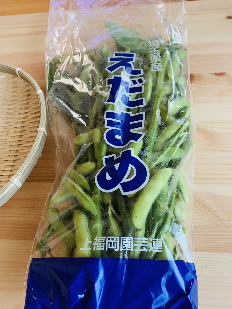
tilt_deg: -58.4
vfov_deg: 67.3
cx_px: 116
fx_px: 232
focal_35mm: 26
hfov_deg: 53.1
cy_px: 154
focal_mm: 4.25
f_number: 1.8
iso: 400
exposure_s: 1/25
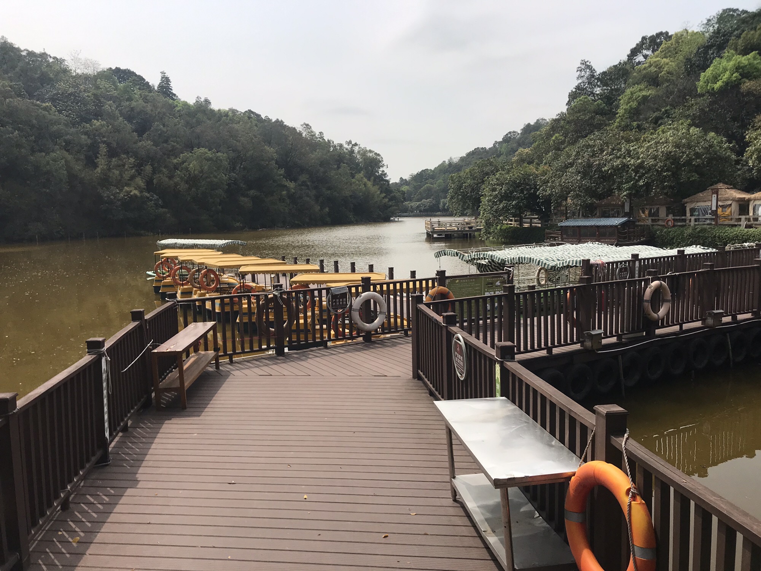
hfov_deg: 63.4
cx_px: 380
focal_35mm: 28
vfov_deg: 49.7
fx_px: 616
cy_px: 286
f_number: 1.8
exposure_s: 1/3546
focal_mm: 3.99
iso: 20
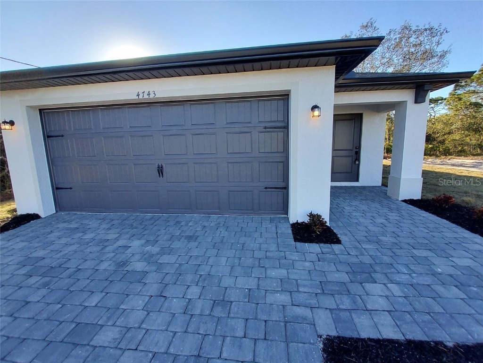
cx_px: 242
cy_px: 182
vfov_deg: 89.9
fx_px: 181
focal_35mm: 13
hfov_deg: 106.2
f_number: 2.2
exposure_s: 1/401
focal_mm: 1.13
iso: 50
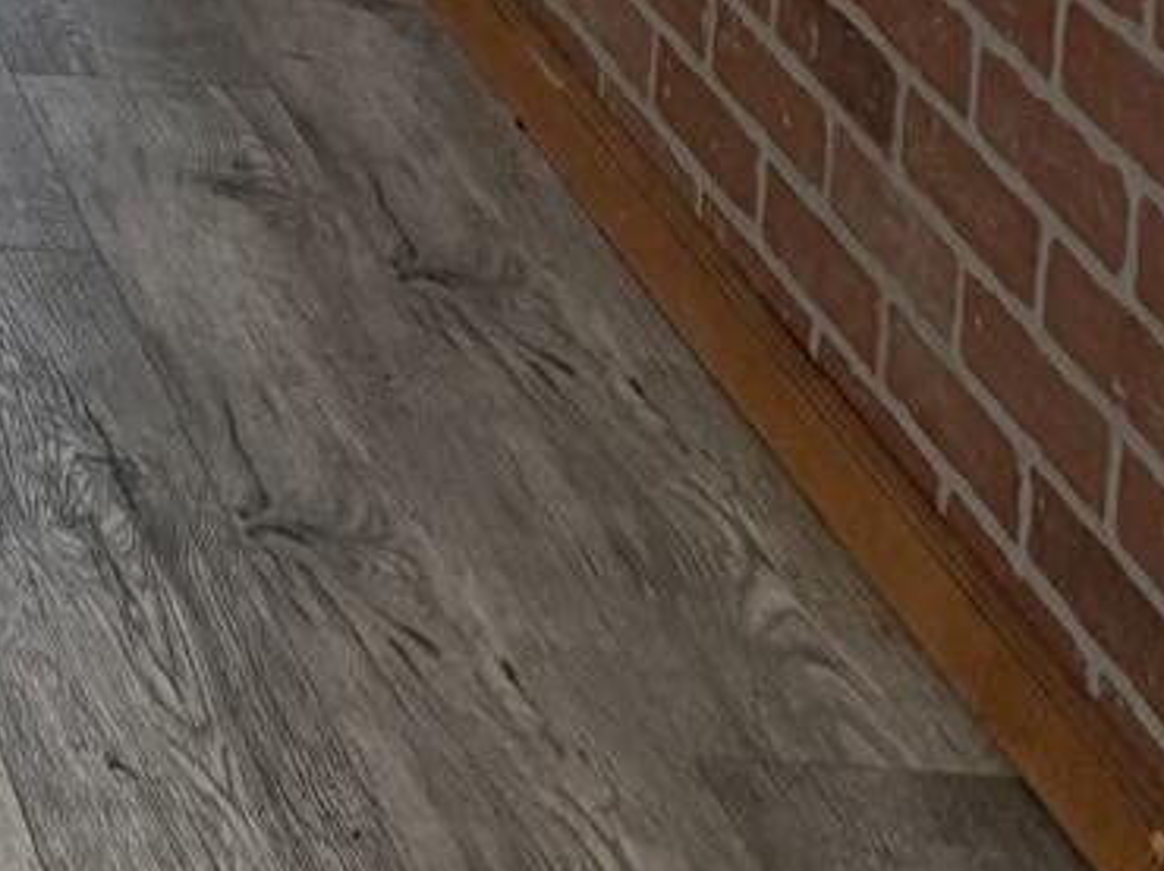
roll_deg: +0.2
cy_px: -1160
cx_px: -1318
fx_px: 4469
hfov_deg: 12.6
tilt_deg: -6.3
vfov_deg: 9.9
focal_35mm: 133
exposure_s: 1/60
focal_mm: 6.76
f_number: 1.78
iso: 500
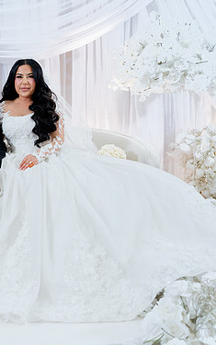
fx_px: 414
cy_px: 177
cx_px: 6
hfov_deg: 27.7
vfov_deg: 45.3
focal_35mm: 44
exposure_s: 1/160
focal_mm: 28
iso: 800
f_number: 2.8
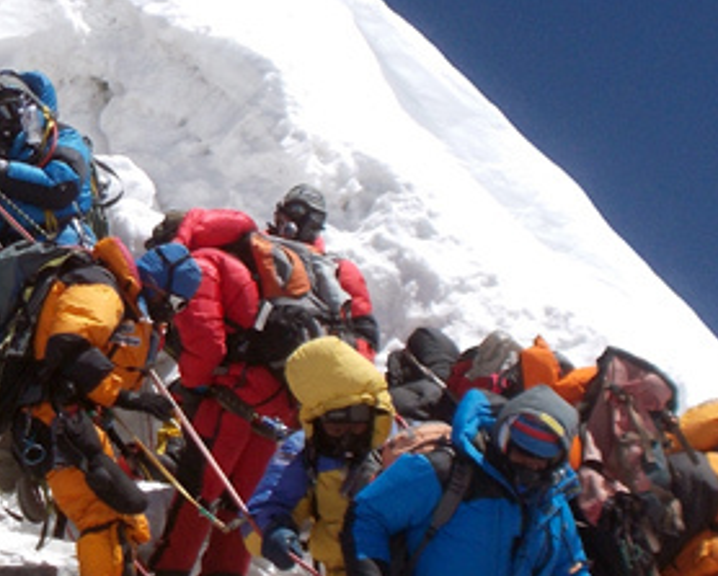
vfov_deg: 8.5
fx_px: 3893
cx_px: -103
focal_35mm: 183
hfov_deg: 10.4
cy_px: 249
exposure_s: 1/100
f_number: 12.3
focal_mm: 10.3
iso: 80
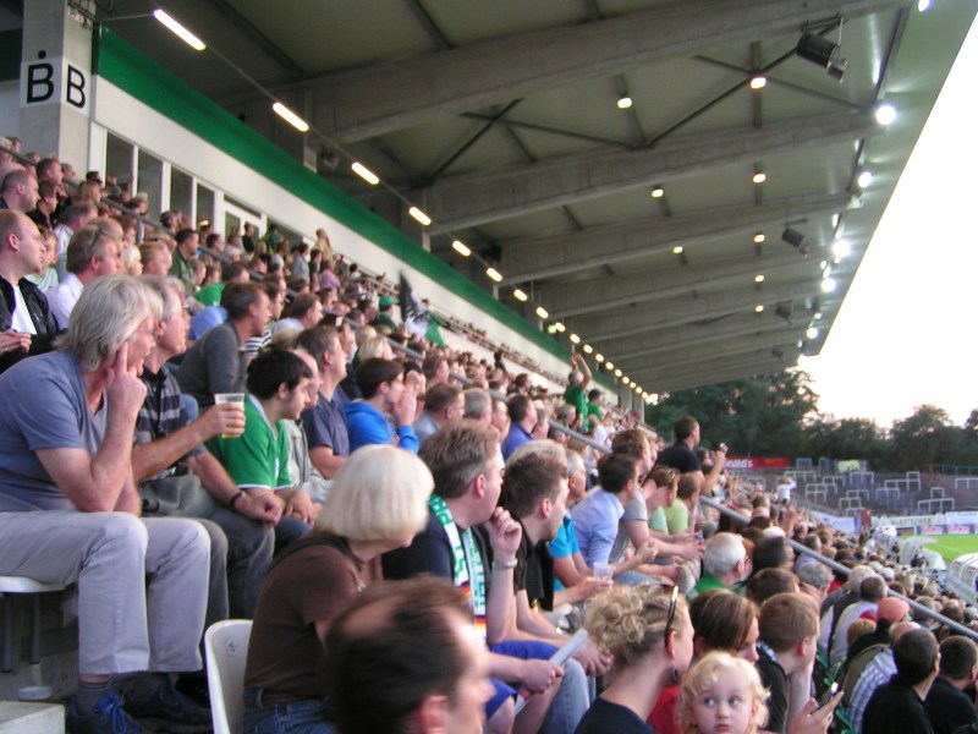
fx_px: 1074
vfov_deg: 37.7
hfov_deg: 49.0
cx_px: 489
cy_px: 367
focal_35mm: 38
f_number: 2.8
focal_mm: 5.8
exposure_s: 1/40
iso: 80
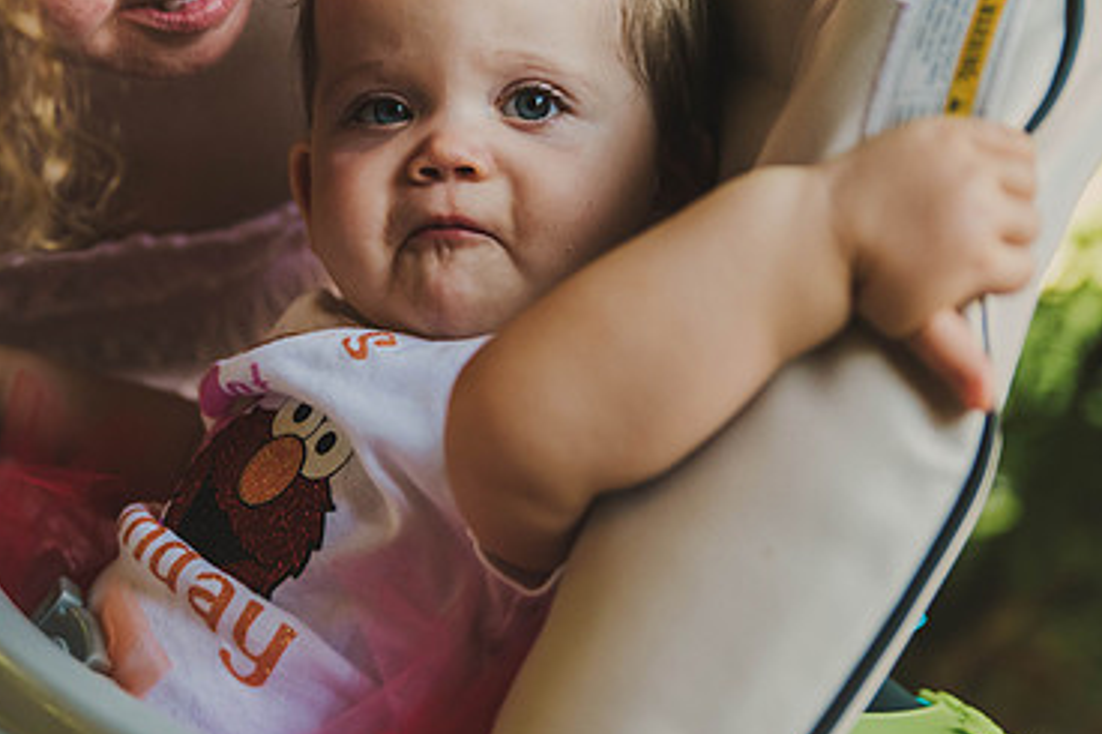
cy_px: 205
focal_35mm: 82
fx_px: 2509
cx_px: 461
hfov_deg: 24.7
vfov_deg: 16.6
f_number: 2.8
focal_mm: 52
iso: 1250
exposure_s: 1/640
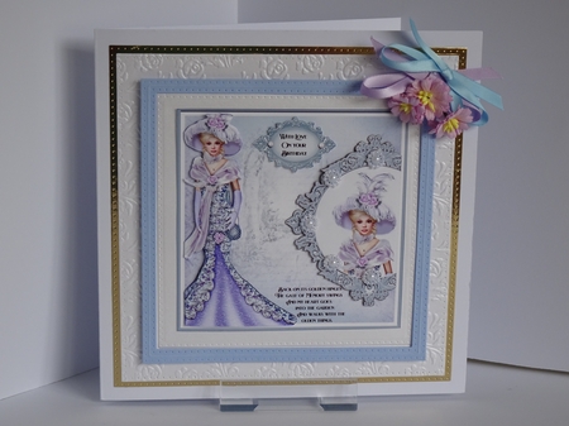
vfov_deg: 18.4
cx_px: 284
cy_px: 213
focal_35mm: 80
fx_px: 1314
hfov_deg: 24.4
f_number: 5
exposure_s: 1/80
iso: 125
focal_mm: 13.69
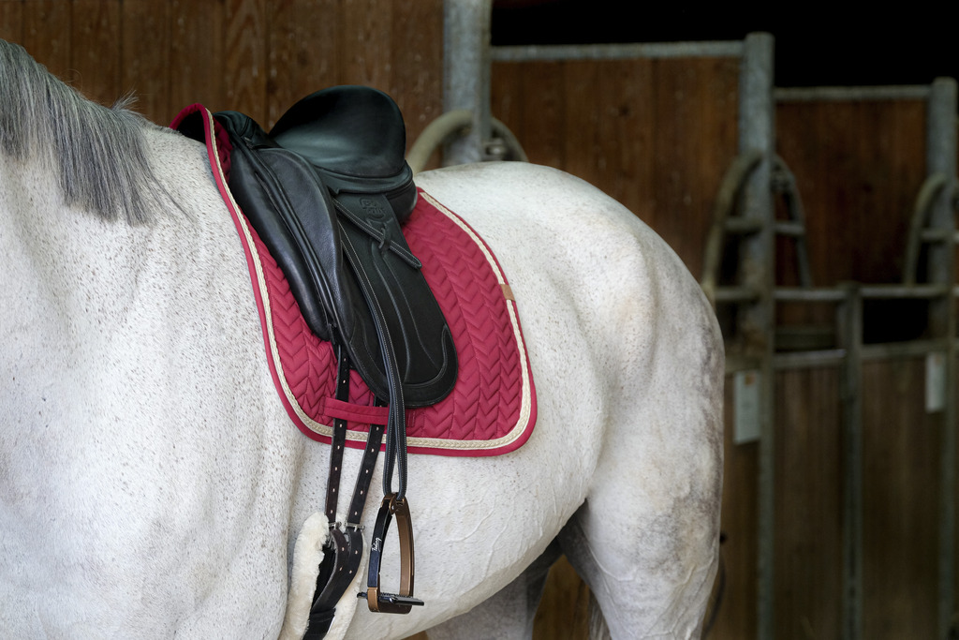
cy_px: 320
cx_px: 480
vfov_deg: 10.3
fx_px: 3543
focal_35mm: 133
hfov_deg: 15.4
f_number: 4
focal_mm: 88.8
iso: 1000
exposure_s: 1/250
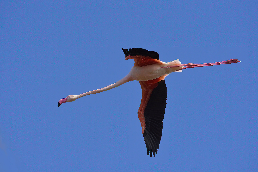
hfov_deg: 3.5
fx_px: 4192
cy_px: 86
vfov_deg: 2.4
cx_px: 129
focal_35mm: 585
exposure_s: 1/2000
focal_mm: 390
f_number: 8
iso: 560
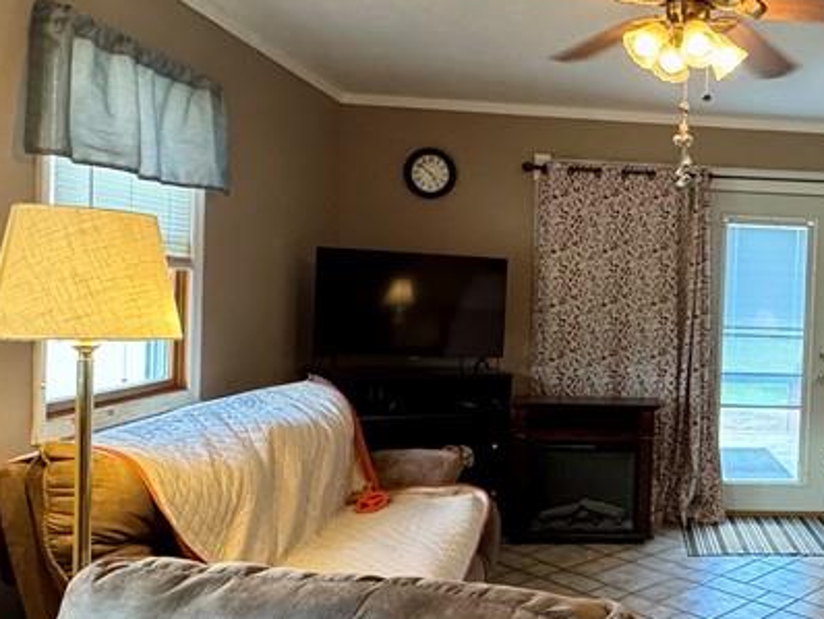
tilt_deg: -1.4
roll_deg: -2.6
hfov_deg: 46.9
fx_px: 857
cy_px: 313
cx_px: 720
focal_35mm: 36
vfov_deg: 39.7
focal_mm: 2.22
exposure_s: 1/120
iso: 320
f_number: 2.2
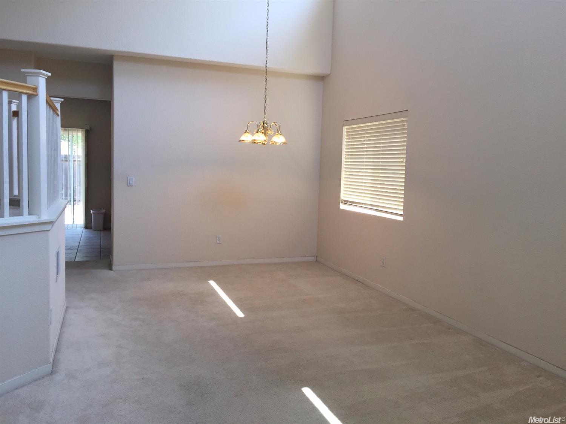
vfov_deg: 48.2
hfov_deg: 61.7
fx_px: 474
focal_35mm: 29
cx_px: 283
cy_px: 212
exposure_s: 1/60
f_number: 2.2
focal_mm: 4.15
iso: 32
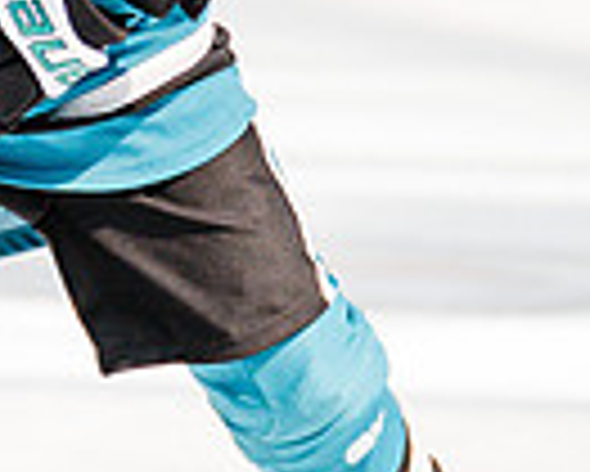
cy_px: 315
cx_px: -330
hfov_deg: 1.6
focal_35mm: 1188
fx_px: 20760
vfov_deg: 1.3
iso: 1250
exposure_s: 1/3200
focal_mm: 221
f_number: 3.2
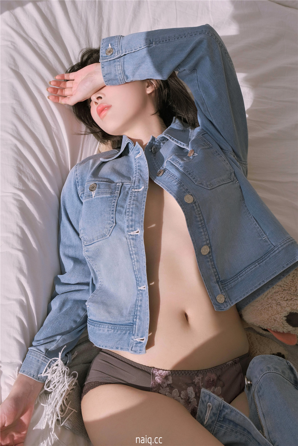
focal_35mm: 48
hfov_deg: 28.1
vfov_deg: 41.1
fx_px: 596
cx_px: 149
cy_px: 223
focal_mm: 32.1
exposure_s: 1/1700
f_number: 5.6
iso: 640
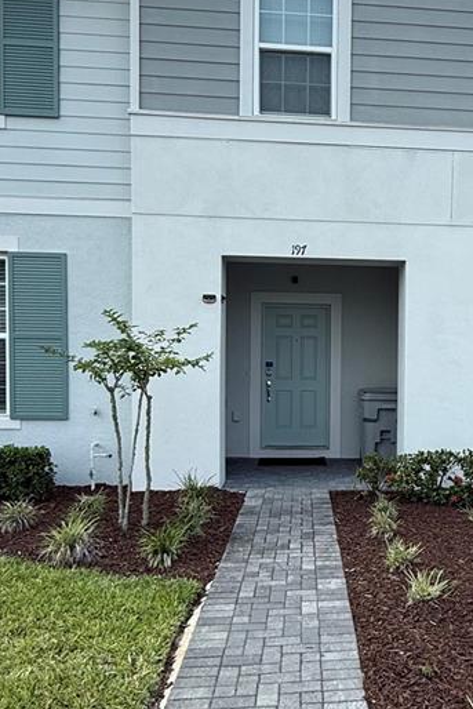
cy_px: 392
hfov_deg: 37.7
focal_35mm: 34
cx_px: 367
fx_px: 670
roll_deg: +0.0
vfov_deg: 55.7
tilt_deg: -0.7
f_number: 2.2
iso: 50
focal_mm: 2.22
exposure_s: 1/1087
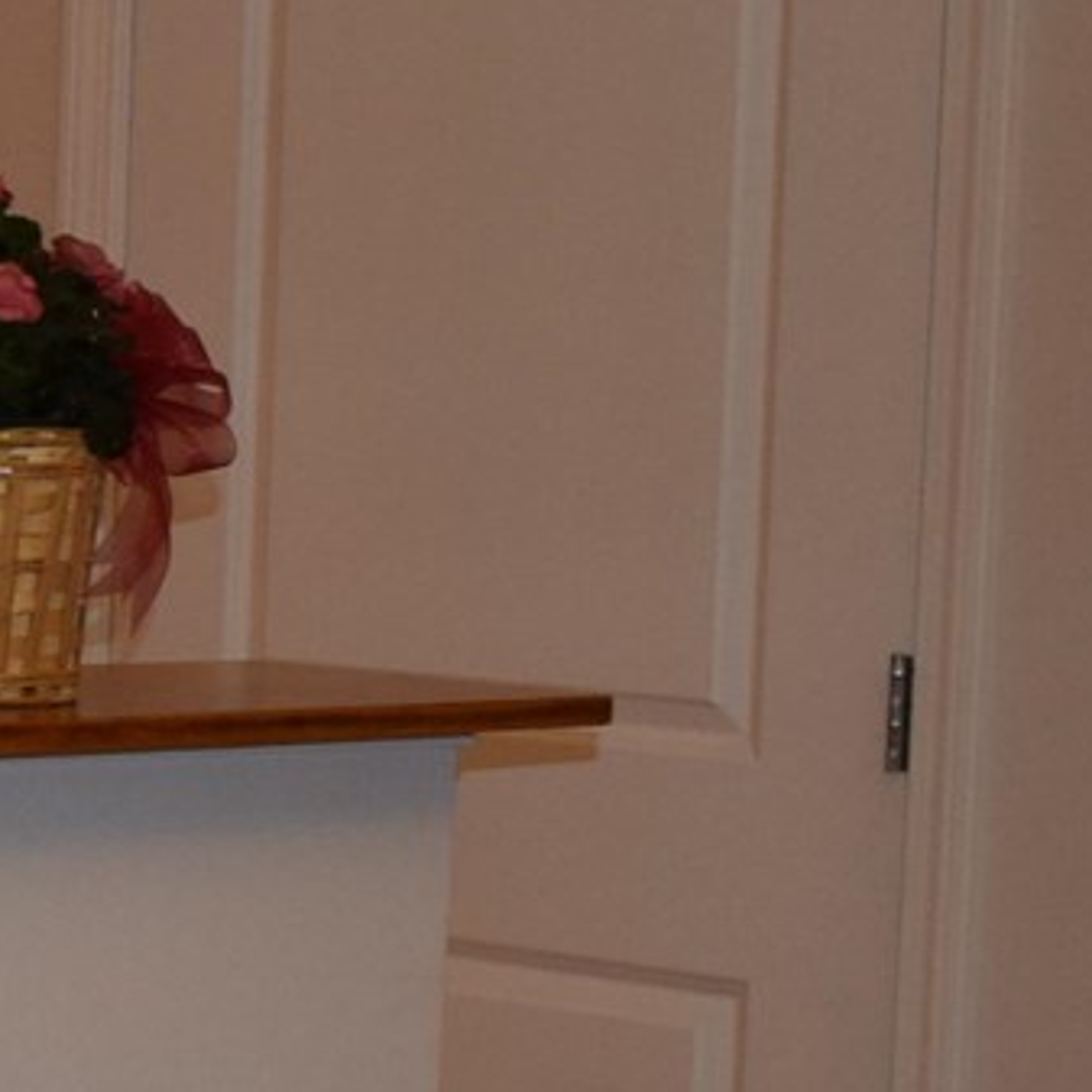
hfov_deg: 9.4
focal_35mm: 155
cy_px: 674
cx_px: -1977
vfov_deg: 11.3
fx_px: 5532
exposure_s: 1/100
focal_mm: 20
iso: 800
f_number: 5
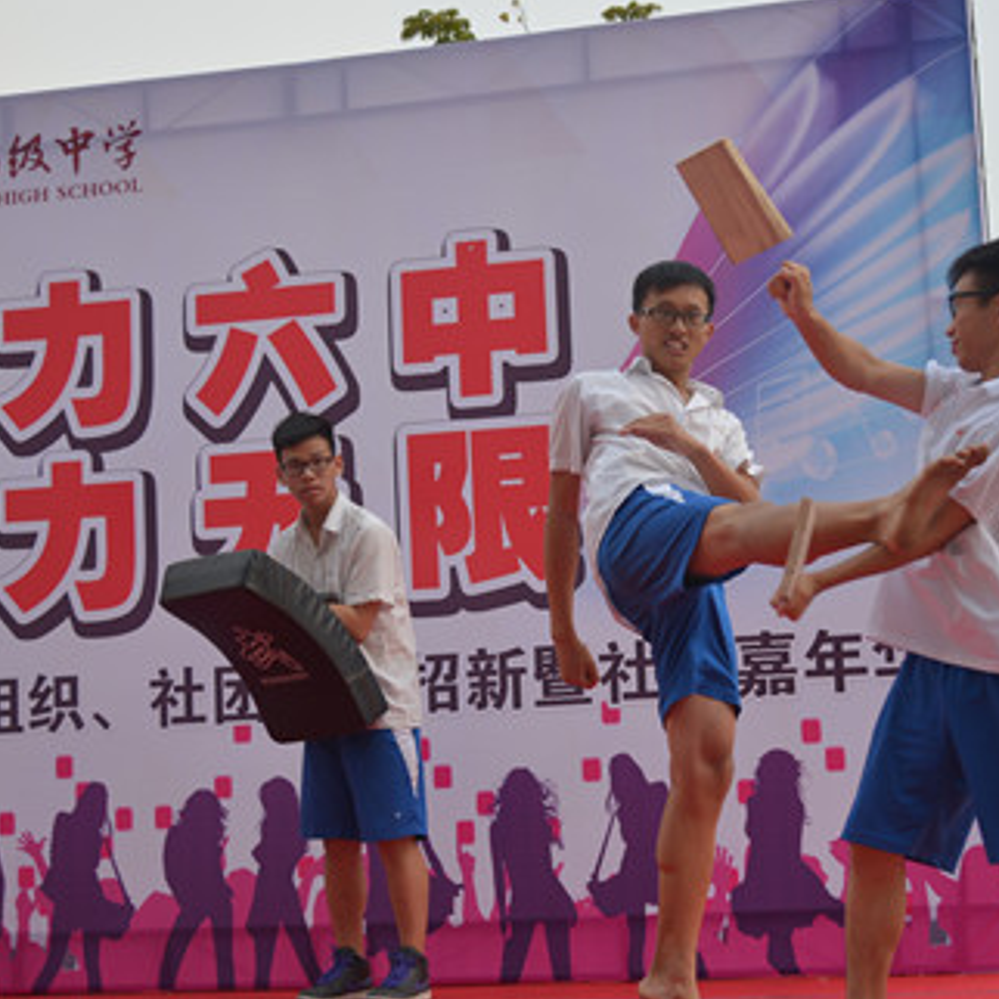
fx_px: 2481
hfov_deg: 22.7
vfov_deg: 22.8
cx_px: 627
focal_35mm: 76
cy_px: 481
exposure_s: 1/640
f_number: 4
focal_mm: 48
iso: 200
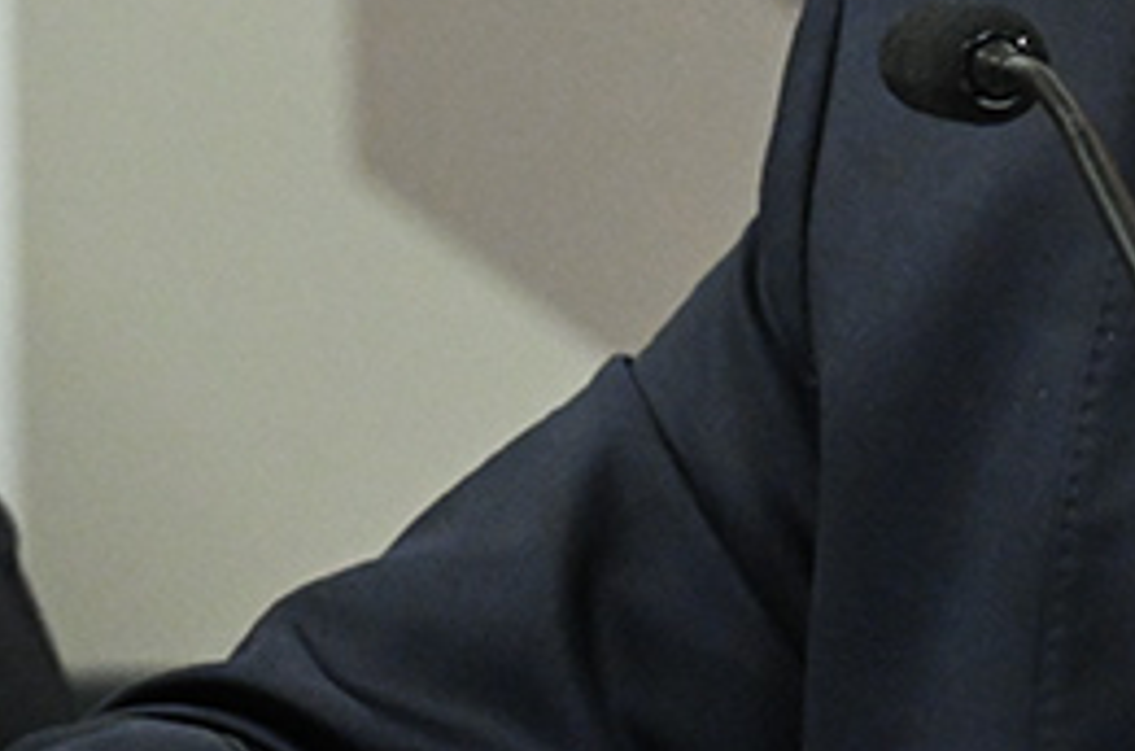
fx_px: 31199
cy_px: -118
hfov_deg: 2.1
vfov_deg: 1.4
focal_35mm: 992
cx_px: 1873
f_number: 4.5
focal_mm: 200
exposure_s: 1/200
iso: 4000
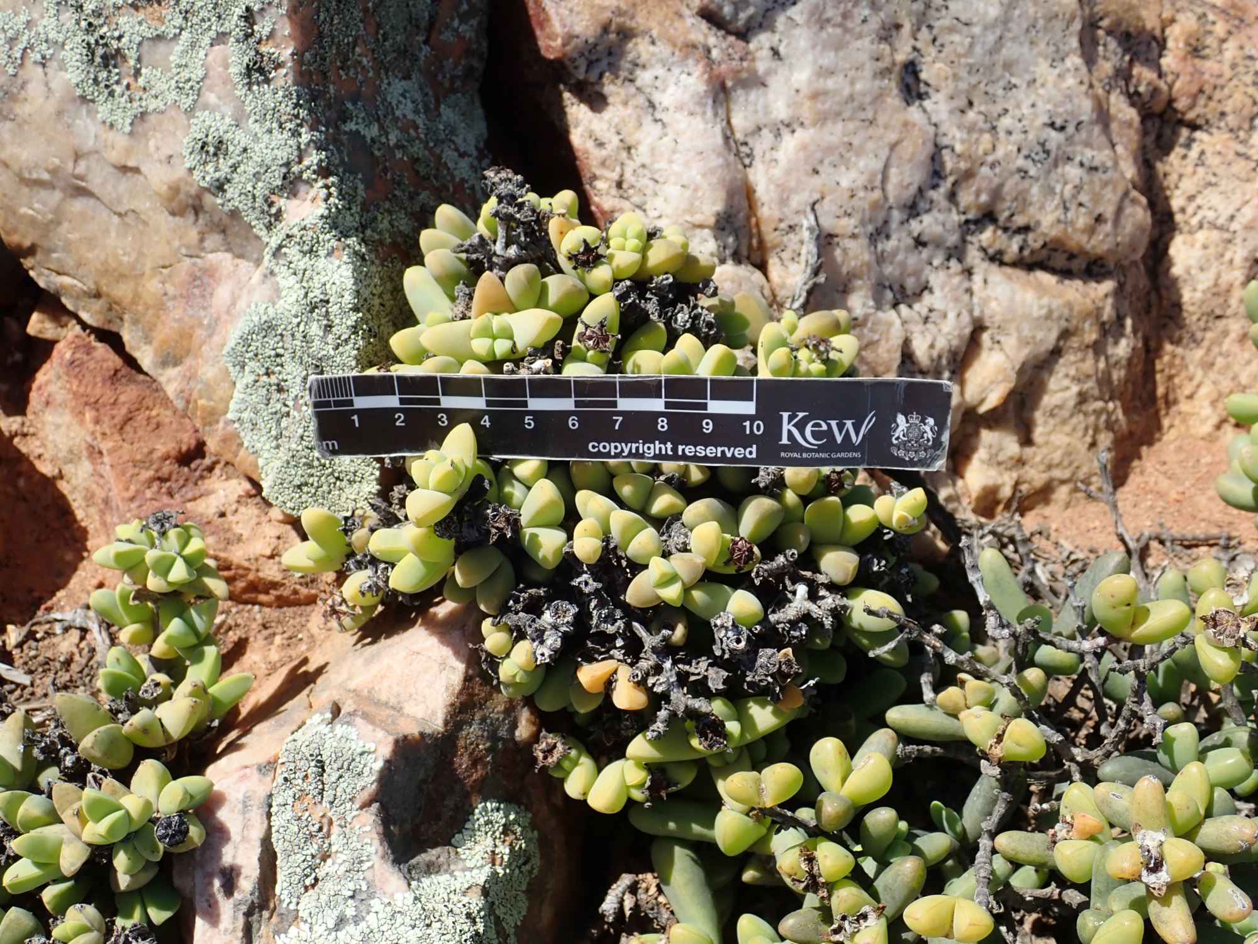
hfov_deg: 49.0
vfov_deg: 37.7
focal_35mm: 38
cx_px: 629
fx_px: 1381
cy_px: 472
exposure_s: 1/640
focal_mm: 6.86
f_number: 3.5
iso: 100
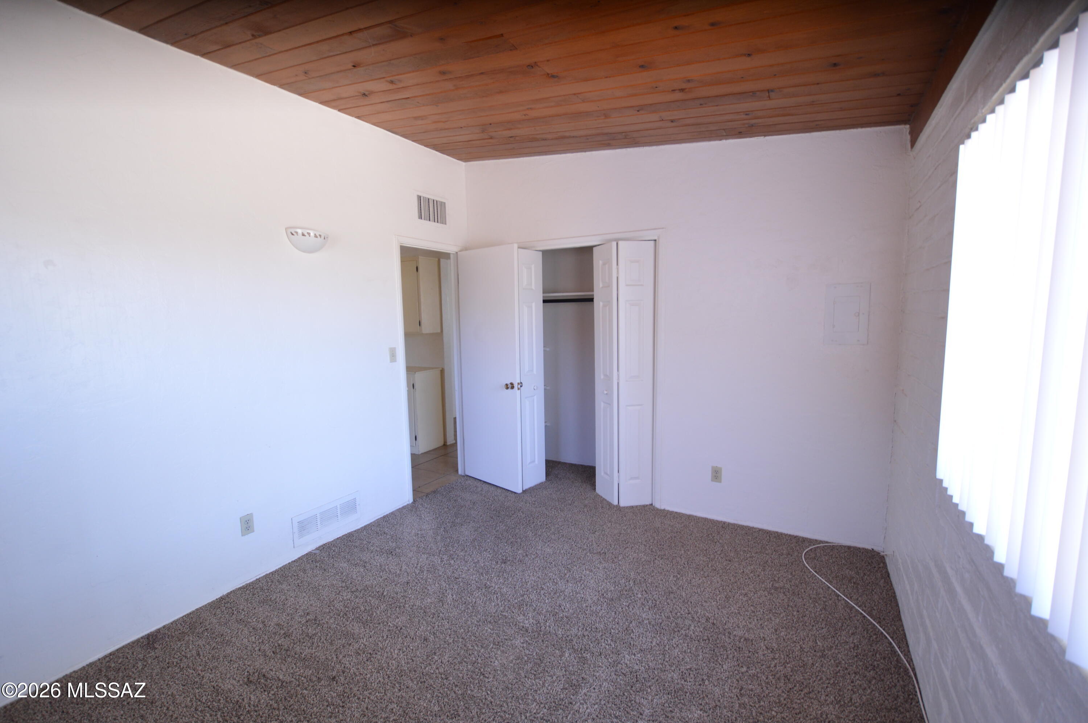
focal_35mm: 15
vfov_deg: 77.2
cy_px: 362
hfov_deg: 100.4
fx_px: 453
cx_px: 544
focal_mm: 10
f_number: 4
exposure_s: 1/50
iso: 400
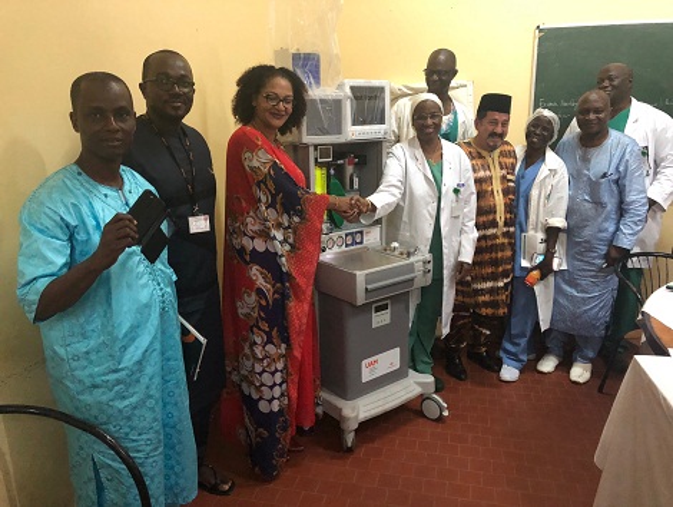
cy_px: 254
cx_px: 336
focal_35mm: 28
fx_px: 545
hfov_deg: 63.4
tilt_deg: -14.0
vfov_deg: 49.9
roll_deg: +1.9
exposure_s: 1/4
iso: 100
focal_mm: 4
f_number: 1.8
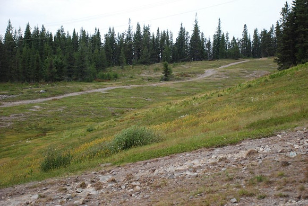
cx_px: 154
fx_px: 514
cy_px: 103
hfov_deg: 33.3
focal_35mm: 60
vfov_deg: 22.7
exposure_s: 1/4000
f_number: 4.5
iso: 1600
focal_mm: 40
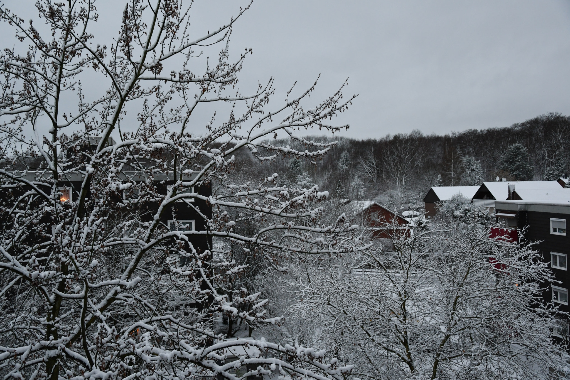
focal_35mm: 45
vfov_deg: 29.9
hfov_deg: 43.6
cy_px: 190
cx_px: 285
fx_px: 712
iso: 1250
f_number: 4.2
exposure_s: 1/80
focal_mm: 30
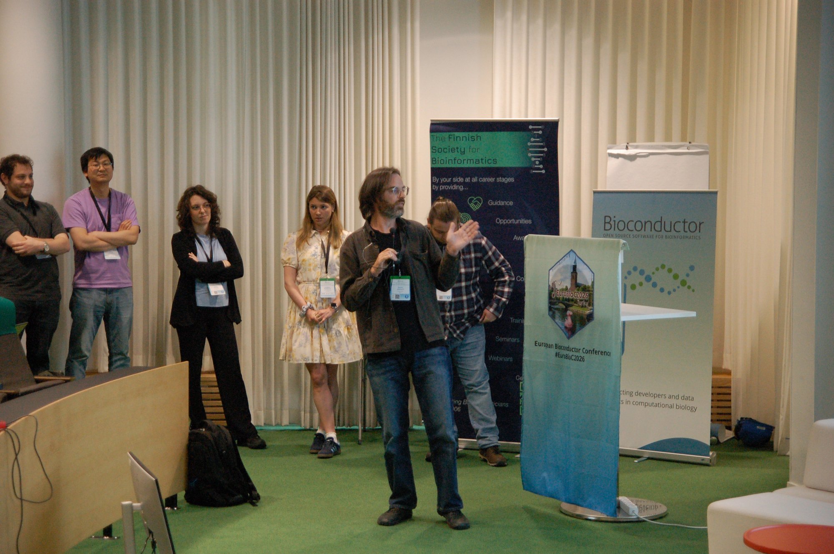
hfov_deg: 27.0
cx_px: 417
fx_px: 1736
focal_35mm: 75
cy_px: 277
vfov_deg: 18.2
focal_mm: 50
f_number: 2.8
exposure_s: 1/125
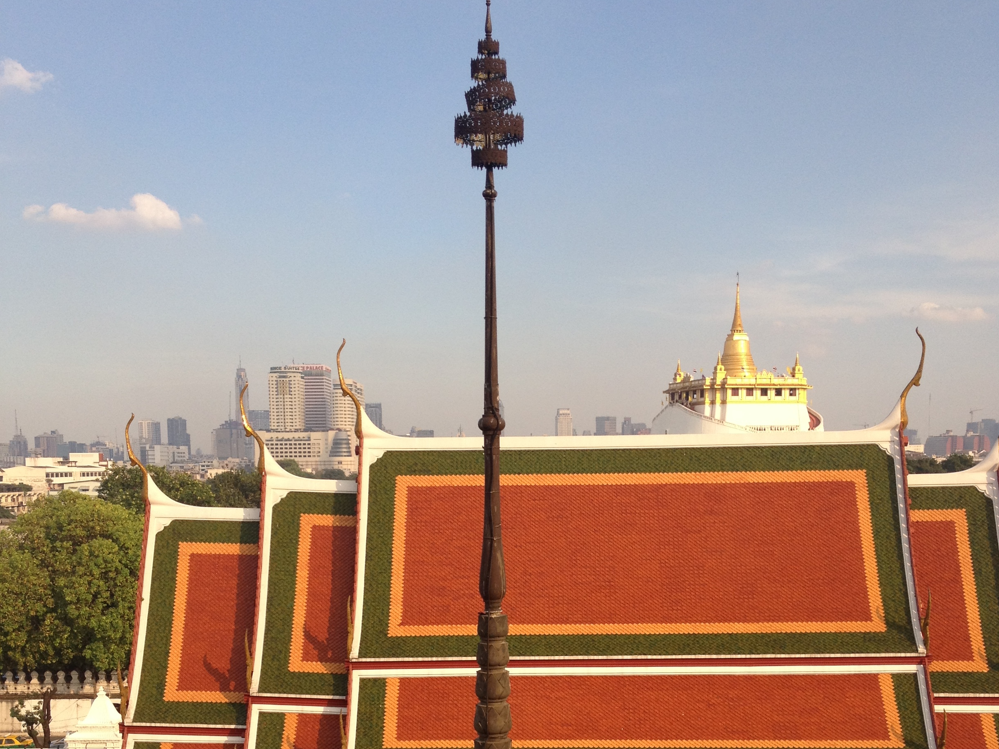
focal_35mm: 47
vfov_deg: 30.0
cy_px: 617
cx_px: 502
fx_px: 1356
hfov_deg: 40.4
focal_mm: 4.28
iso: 64
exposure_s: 1/905
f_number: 2.4
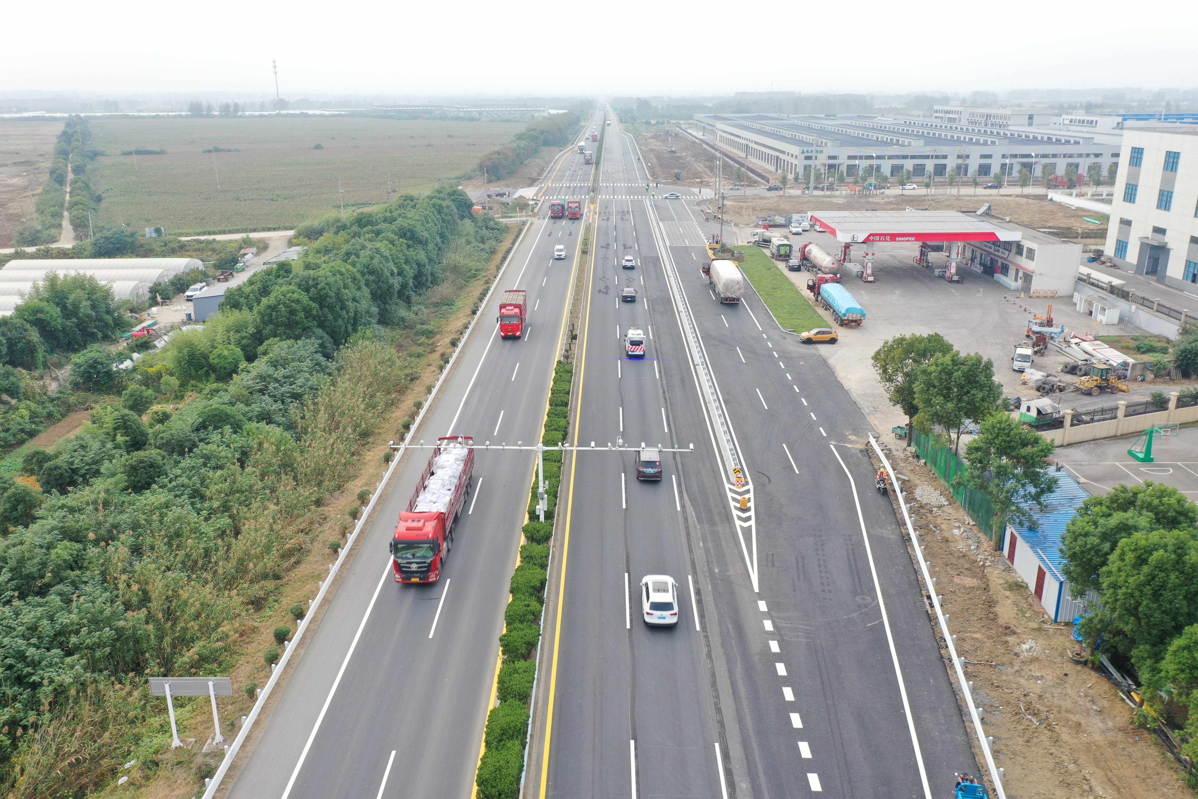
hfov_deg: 65.5
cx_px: 599
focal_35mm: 28
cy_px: 400
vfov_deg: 46.4
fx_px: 932
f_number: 4
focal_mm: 10.26
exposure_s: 1/80
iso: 100
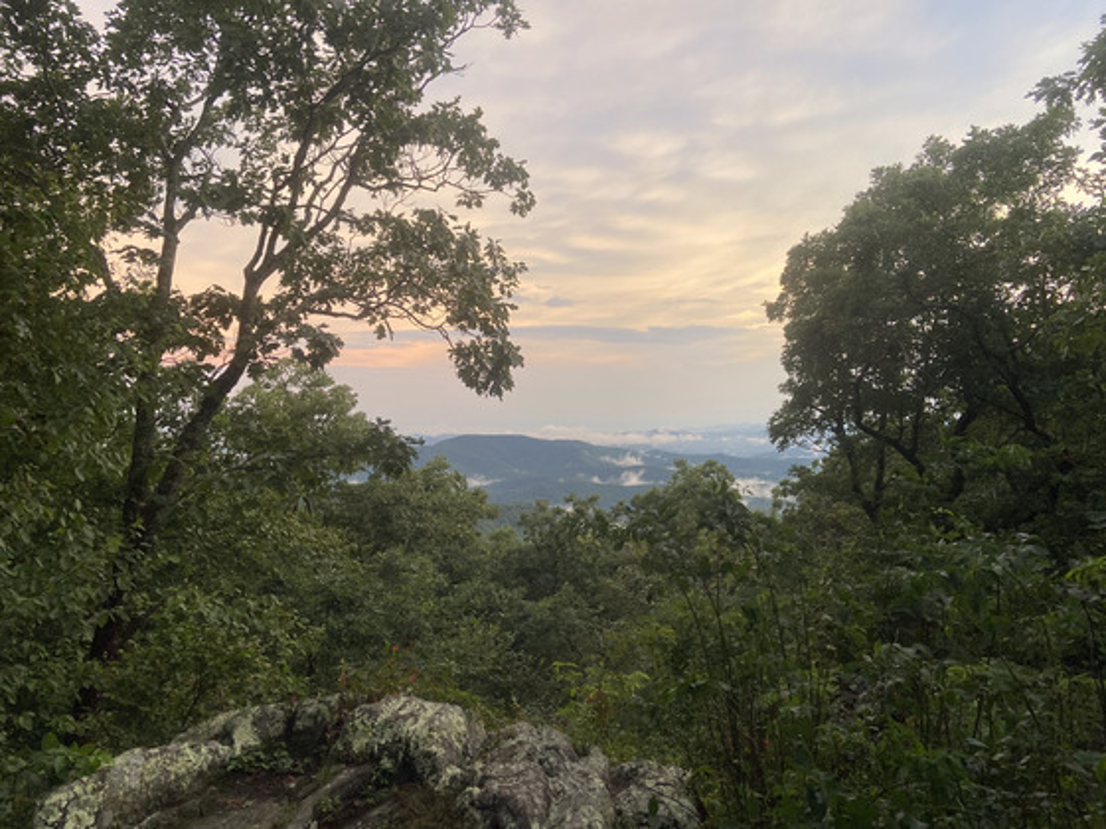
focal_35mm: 26
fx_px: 831
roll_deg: +0.5
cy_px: 414
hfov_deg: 67.3
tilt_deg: +1.0
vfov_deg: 53.1
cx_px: 553
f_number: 1.8
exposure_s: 1/122
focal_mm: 4.25
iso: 80
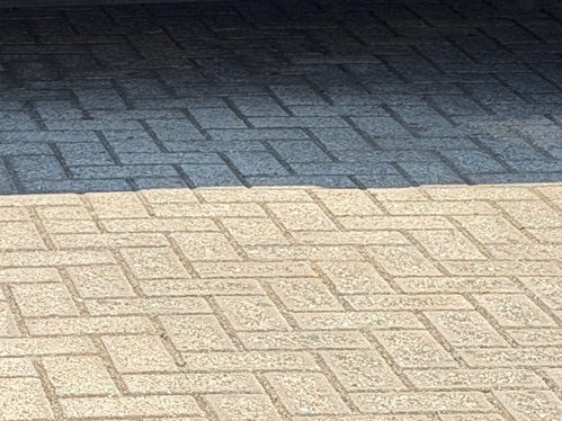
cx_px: 27
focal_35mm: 197
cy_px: -382
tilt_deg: -2.8
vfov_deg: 7.3
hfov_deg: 10.0
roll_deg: +0.5
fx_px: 3198
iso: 64
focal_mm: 6.76
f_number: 1.78
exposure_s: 1/1608
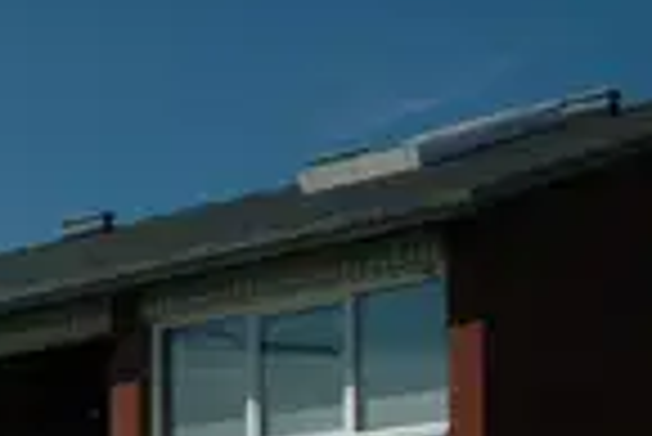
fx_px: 2520
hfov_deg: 14.0
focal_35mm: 139
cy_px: 620
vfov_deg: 9.6
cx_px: -252
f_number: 13
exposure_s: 1/640
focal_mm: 32
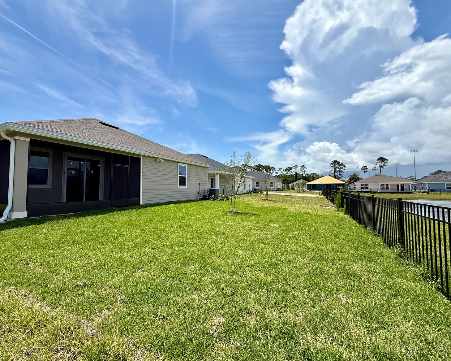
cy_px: 177
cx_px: 221
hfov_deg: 96.8
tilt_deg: +1.9
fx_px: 200
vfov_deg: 84.0
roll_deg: -0.5
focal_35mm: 15
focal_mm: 2.22
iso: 50
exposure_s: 1/3289
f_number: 2.2
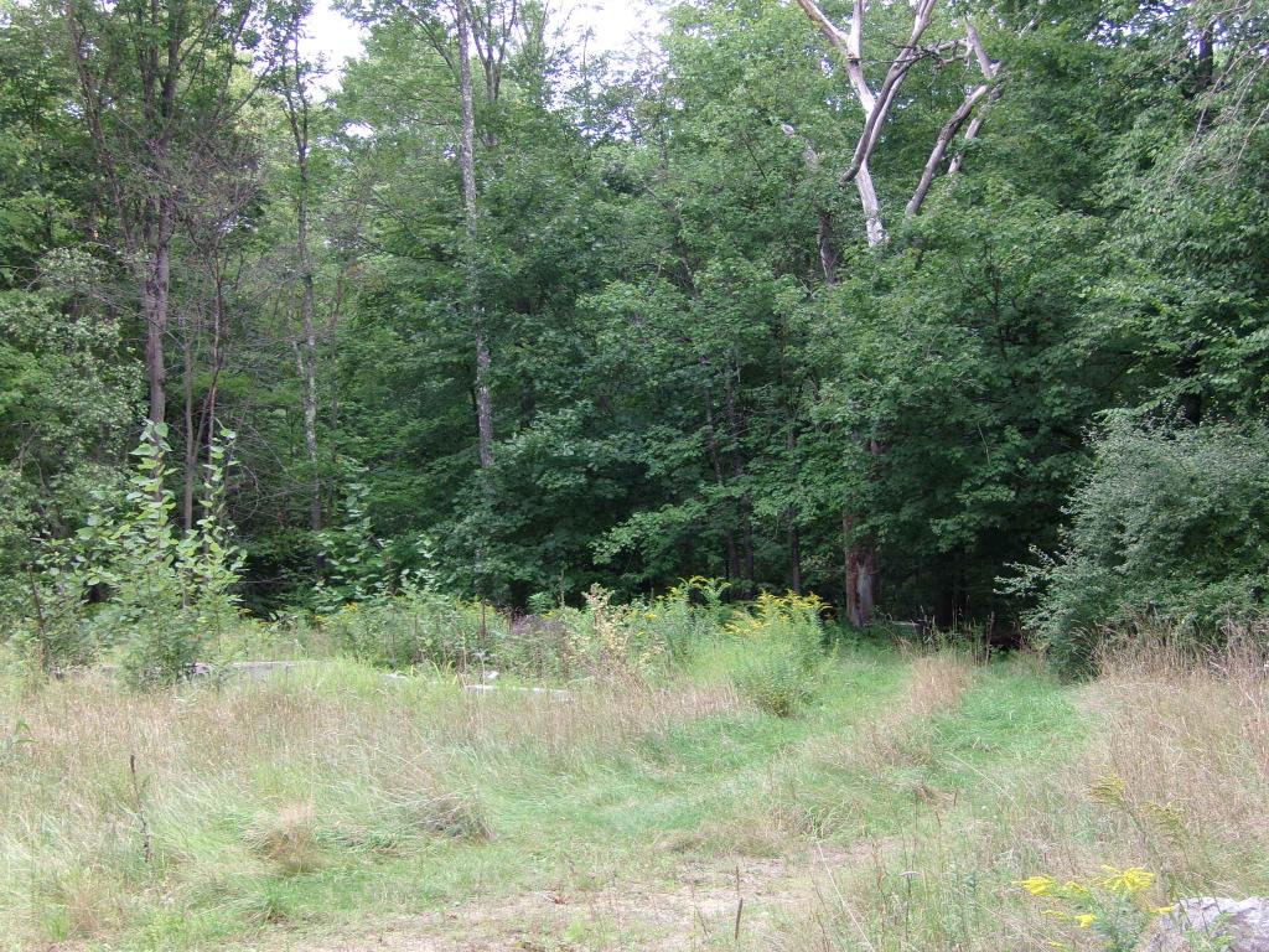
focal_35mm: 49
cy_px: 476
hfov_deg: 38.9
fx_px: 1796
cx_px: 634
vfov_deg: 29.7
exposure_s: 1/100
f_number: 3.8
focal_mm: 8.7
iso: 150
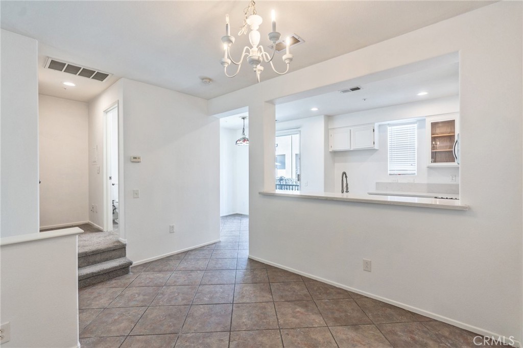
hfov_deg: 96.8
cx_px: 262
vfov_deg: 73.7
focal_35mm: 16
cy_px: 174
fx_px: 232
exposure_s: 1/60
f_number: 4
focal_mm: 16
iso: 125
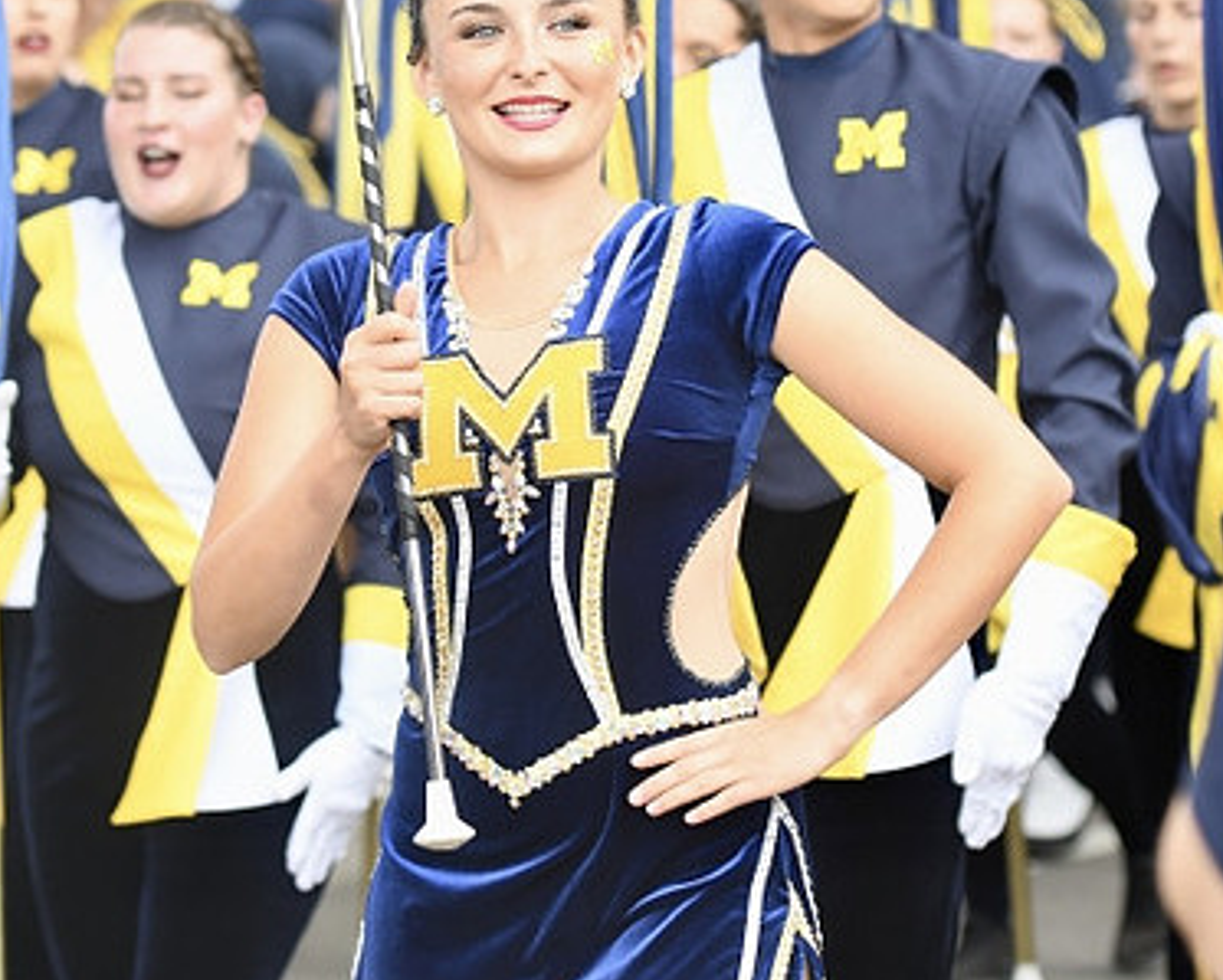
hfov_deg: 10.4
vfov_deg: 8.4
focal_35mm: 185
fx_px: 6702
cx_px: 590
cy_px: 416
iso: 400
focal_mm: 85
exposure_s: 1/800
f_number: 3.2
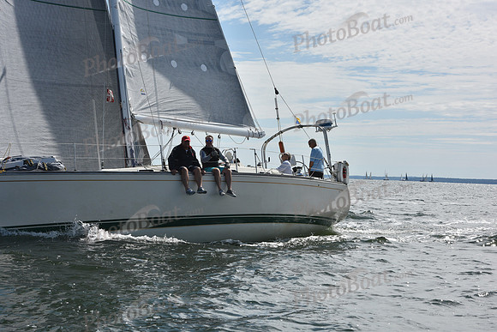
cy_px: 166
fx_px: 1036
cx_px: 248
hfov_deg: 27.0
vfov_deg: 18.2
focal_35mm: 75
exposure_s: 1/1000
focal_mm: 75
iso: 320
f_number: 13
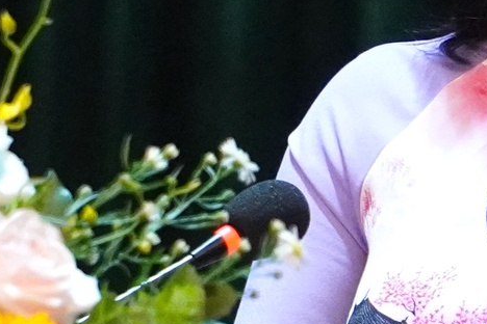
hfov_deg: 2.4
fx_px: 11643
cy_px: 28
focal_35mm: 861
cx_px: 59
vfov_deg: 1.6
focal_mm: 105
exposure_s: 1/200
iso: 4000
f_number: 4
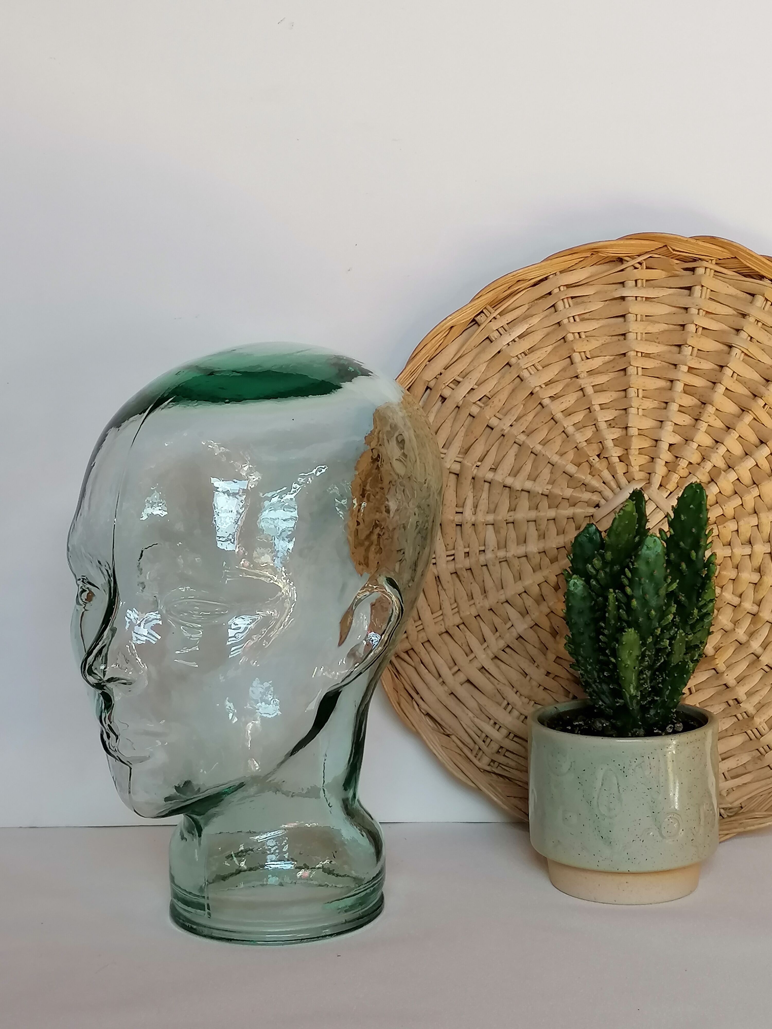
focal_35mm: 54
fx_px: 1606
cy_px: 514
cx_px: 386
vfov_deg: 35.5
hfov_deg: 27.0
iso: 80
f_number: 1.8
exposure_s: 1/100
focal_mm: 4.75
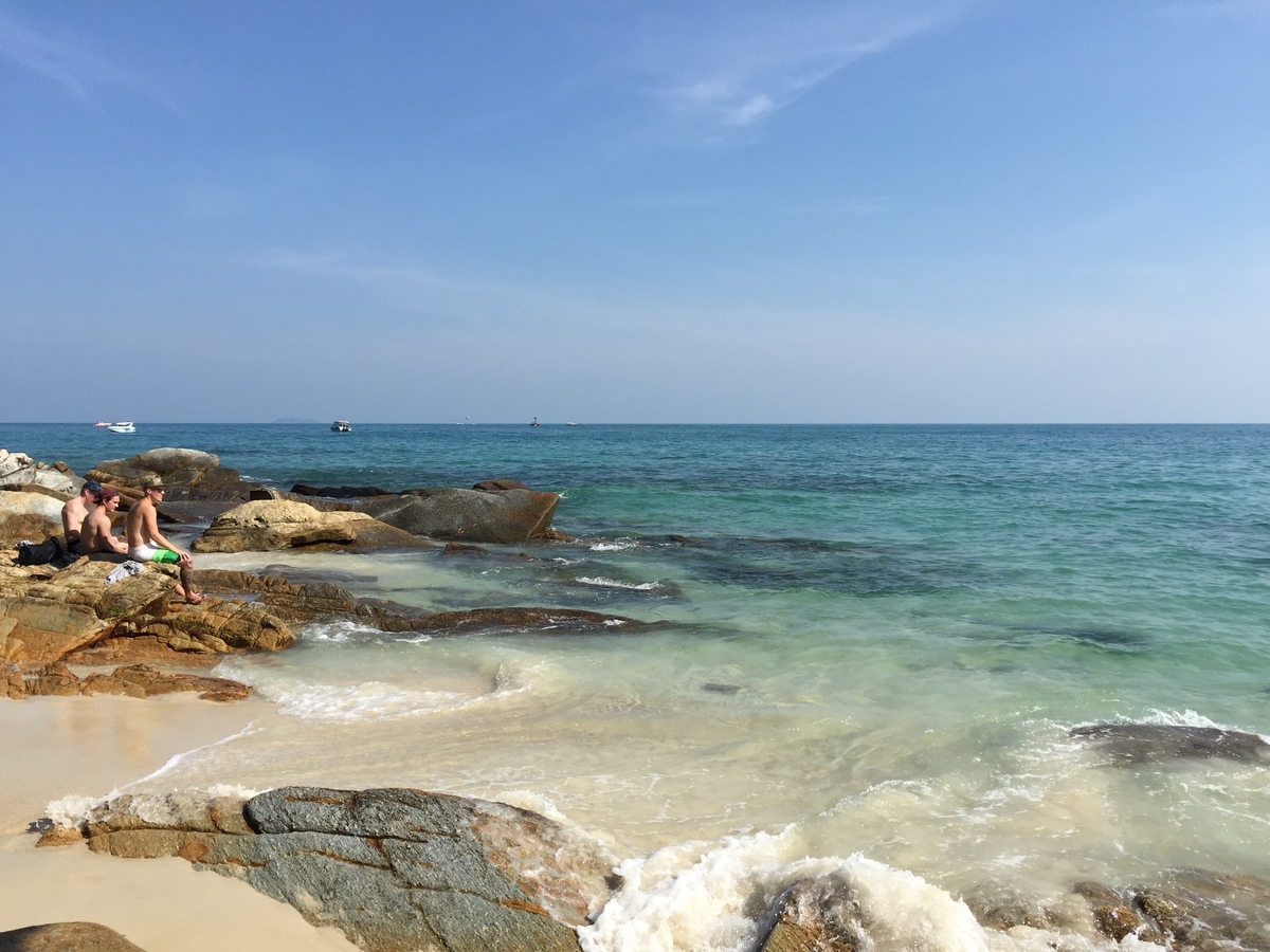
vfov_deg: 48.2
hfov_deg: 61.7
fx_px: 1064
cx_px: 635
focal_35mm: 29
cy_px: 476
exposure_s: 1/2825
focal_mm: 4.15
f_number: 2.2
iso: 32
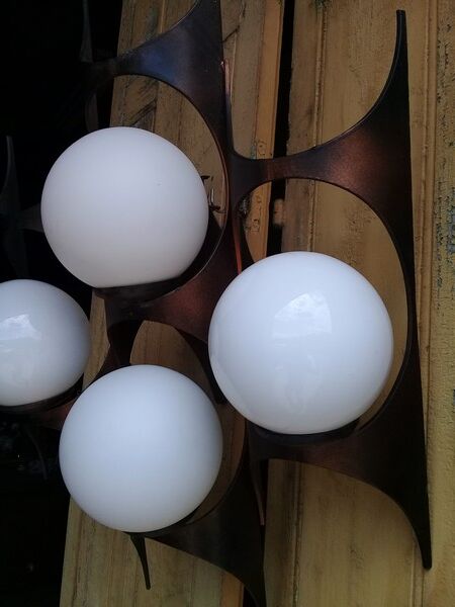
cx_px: 228
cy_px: 304
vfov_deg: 58.4
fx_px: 543
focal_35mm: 31
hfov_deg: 45.4
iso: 50
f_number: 2.2
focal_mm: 3.3
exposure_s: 1/602
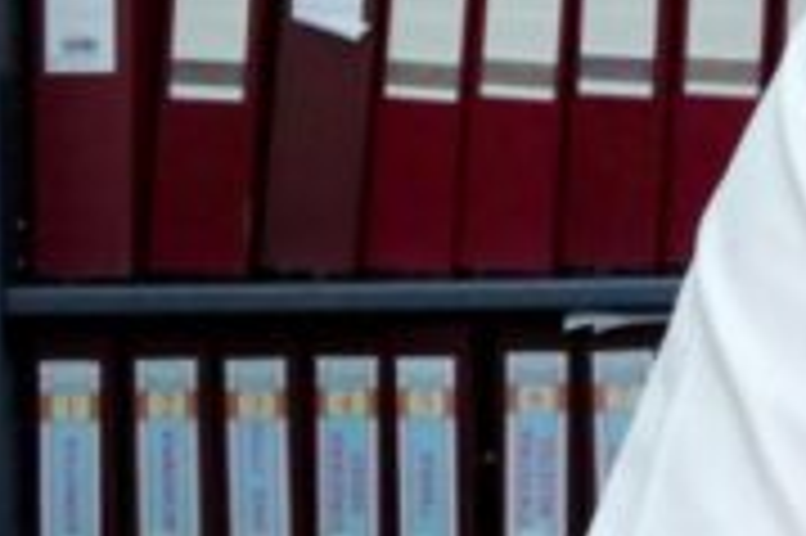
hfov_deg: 13.1
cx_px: 1279
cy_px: 36
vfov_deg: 9.3
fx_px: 3266
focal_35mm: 146
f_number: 5
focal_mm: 12.38
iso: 1600
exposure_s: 1/80
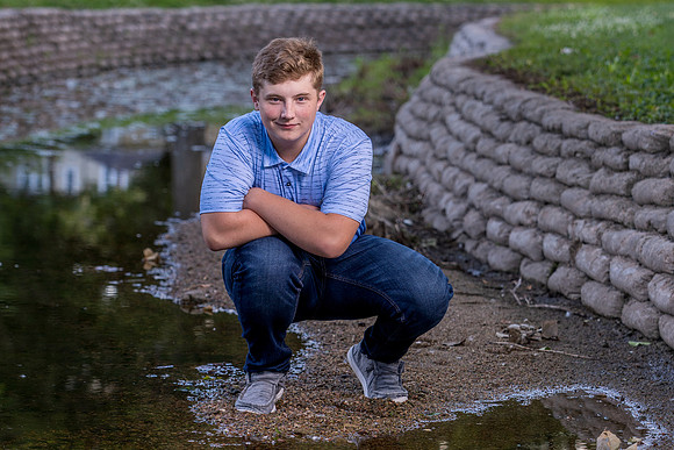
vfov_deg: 13.7
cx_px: 337
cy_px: 225
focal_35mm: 100
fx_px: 1873
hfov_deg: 20.4
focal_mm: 100
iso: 200
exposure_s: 1/160
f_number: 3.5
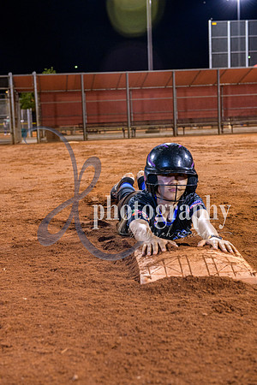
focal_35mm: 58
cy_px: 192
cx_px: 128
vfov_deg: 34.5
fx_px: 621
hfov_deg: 23.4
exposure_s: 1/80
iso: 2000
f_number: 5
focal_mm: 58
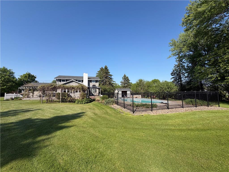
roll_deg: +0.7
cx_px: 114
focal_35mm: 14
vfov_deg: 85.7
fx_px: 93
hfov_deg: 102.1
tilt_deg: +4.7
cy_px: 86
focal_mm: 2.22
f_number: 2.2
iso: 25
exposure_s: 1/770
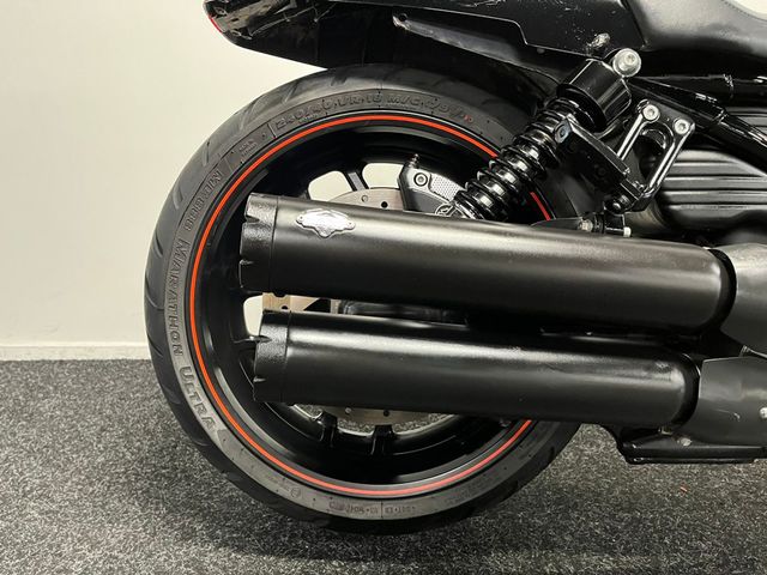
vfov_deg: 53.1
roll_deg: -0.6
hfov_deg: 67.3
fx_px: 576
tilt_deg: -12.9
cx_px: 384
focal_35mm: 26
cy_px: 288
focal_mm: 5.1
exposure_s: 1/33
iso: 400
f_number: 1.6
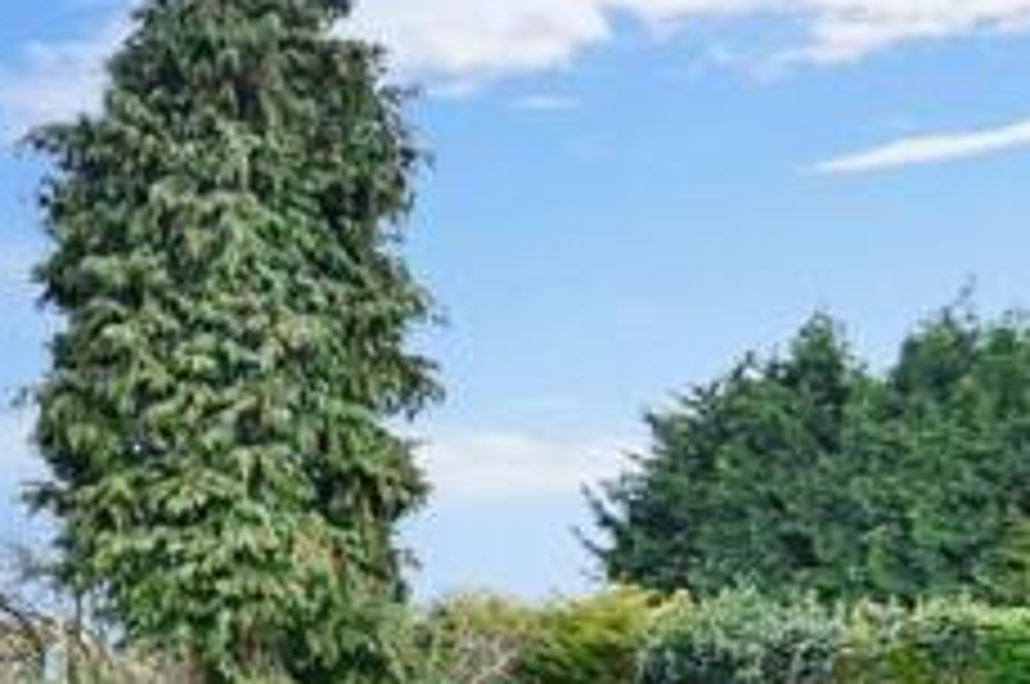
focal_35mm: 43
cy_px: 857
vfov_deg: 26.9
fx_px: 1229
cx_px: 220
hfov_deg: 43.6
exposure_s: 1/200
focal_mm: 10
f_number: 7.1
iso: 400
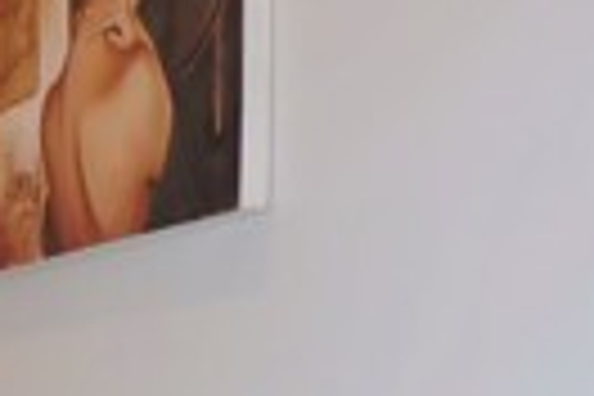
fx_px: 1798
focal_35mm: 109
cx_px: -688
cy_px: 558
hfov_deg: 14.5
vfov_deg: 12.1
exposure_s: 1/30
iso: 200
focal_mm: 16
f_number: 3.5
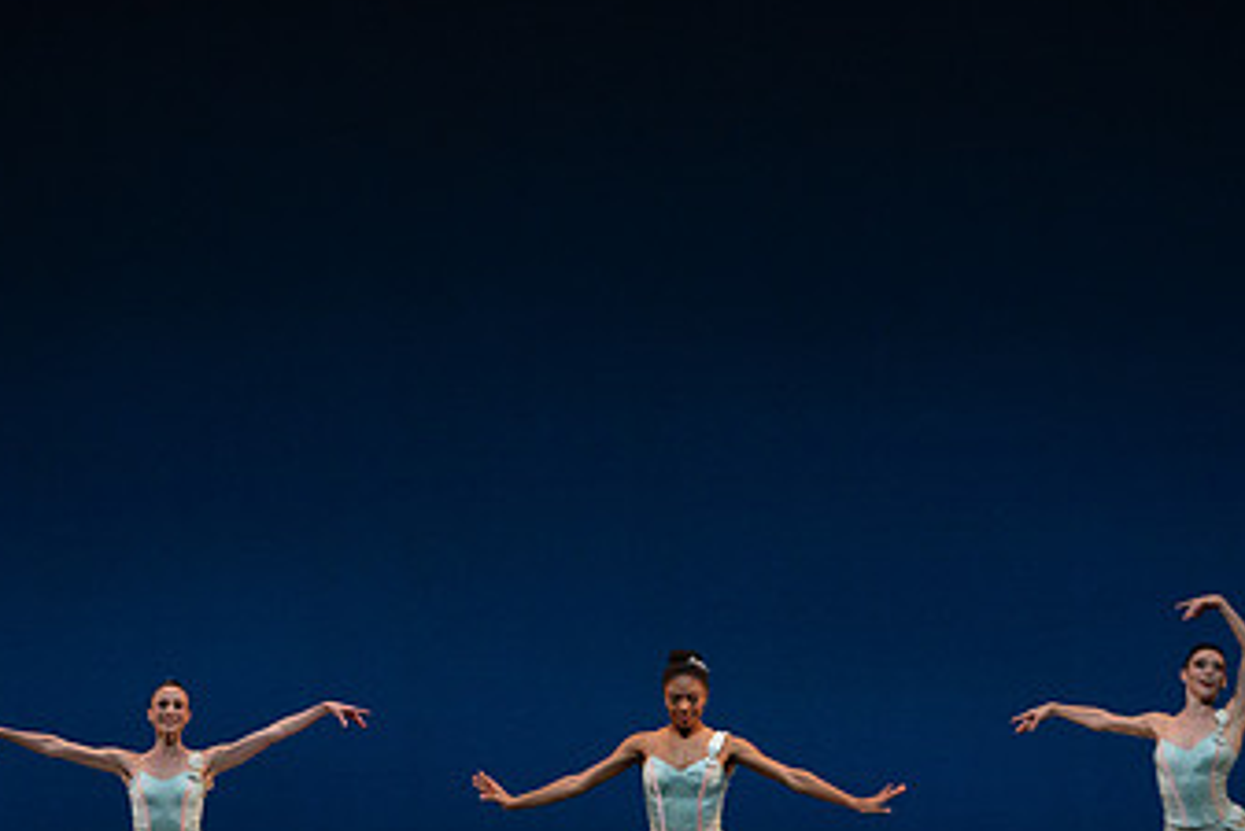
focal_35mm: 191
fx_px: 6608
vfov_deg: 7.2
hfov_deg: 10.8
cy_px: 596
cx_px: 425
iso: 3200
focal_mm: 111
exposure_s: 1/500
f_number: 8
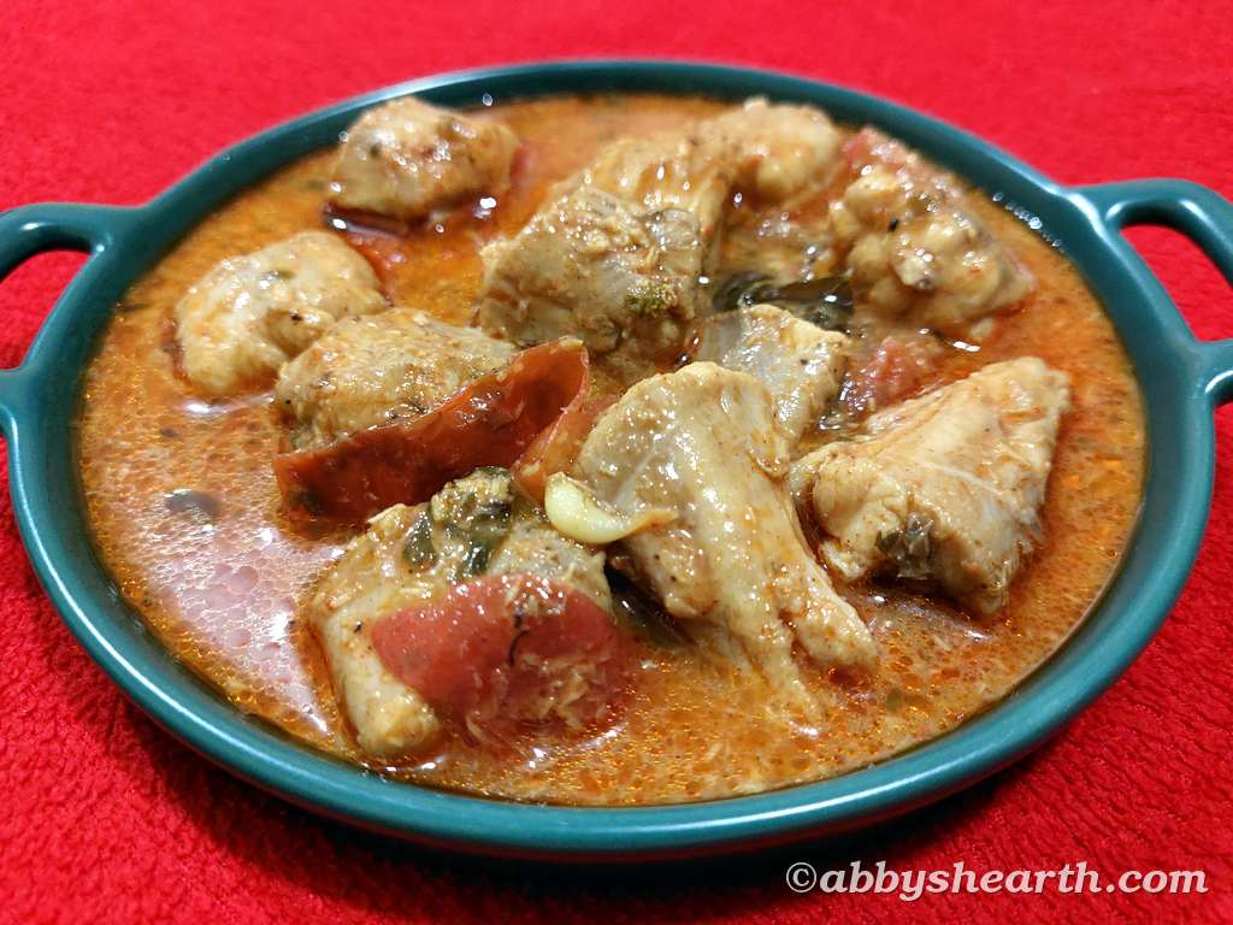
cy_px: 462
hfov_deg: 71.6
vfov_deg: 56.8
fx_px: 855
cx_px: 616
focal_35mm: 24
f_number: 1.8
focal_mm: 5.23
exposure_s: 1/50
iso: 640
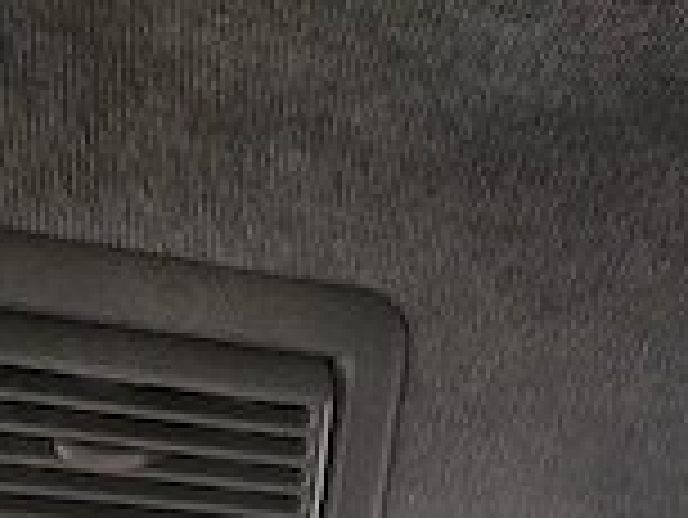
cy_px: 968
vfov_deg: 19.7
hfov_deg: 35.8
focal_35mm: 51
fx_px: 1014
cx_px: 585
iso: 125
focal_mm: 2.2
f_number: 2.2
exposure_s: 1/50
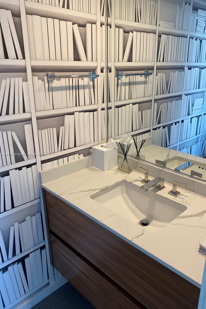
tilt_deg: -19.8
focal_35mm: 28
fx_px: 240
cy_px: 155
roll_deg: -1.1
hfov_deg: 46.3
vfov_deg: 65.5
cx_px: 116
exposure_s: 1/120
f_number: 1.8
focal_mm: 4.25
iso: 125
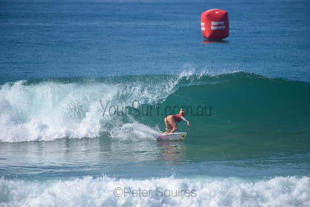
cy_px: 104
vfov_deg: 2.8
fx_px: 4306
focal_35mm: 500
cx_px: 155
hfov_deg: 4.1
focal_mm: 500
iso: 200
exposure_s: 1/2000
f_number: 5.6
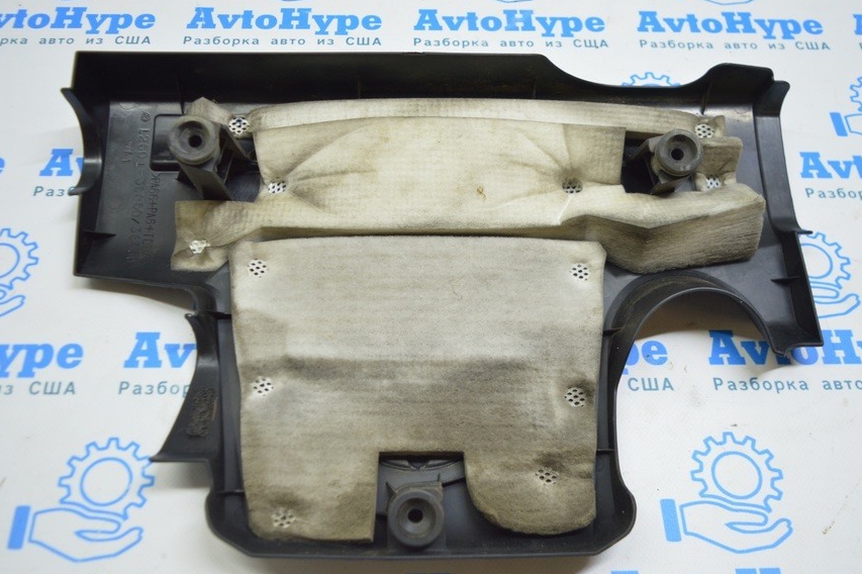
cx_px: 407
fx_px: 862
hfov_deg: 53.1
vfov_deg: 36.8
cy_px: 301
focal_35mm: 36
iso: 400
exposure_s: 1/50
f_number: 3.5
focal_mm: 20
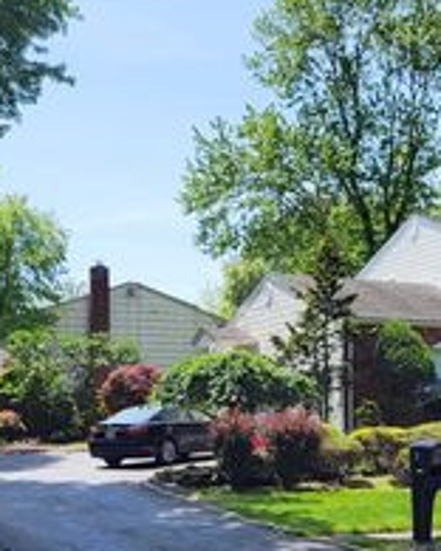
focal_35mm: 65
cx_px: 314
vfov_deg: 28.5
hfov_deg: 23.3
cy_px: 442
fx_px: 1060
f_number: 1.8
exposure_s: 1/1529
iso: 40
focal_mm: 5.4
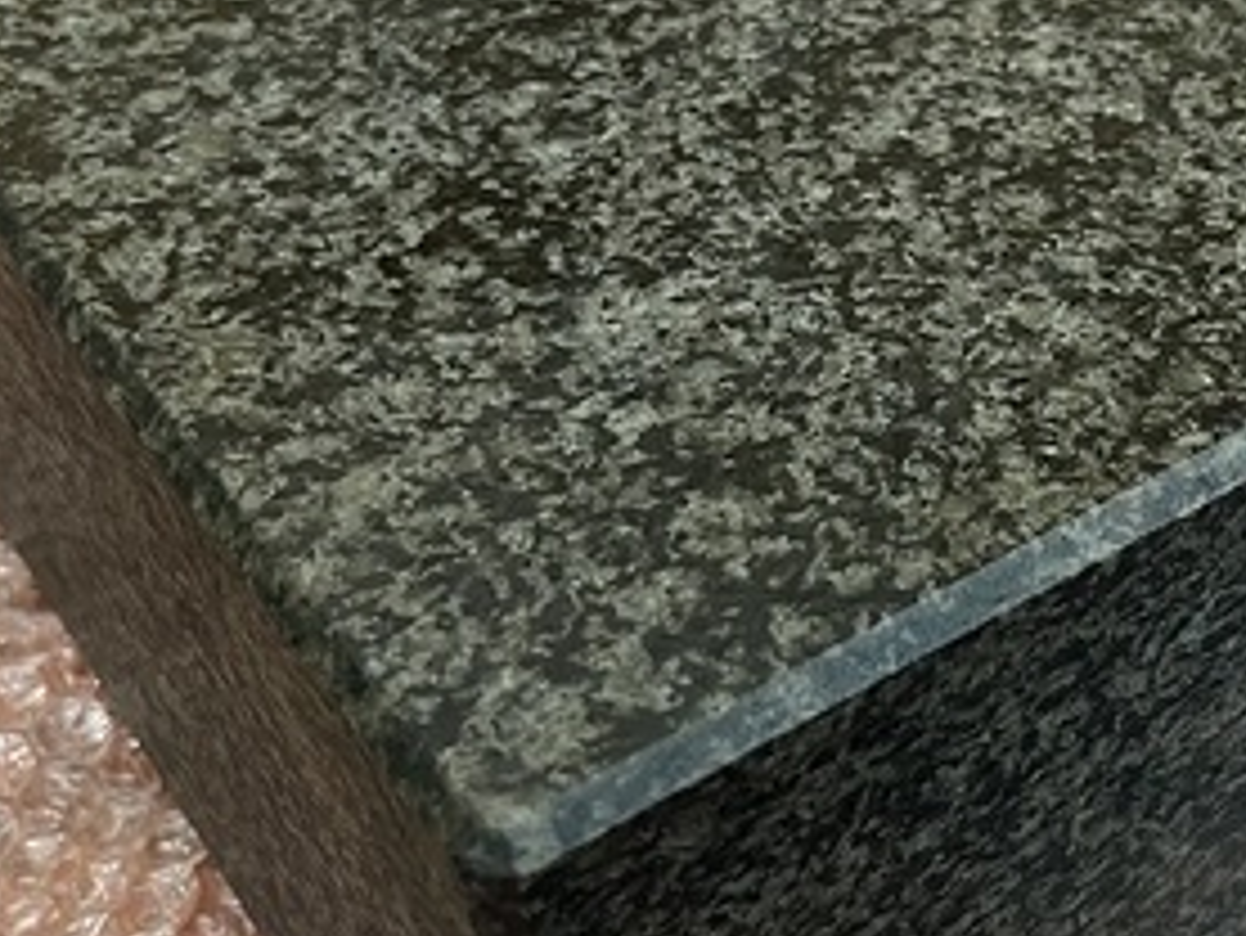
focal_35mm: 60
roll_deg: -0.6
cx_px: 949
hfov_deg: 31.5
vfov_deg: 24.4
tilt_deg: -40.7
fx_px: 2161
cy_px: 378
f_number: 1.6
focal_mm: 5.1
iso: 200
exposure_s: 1/60
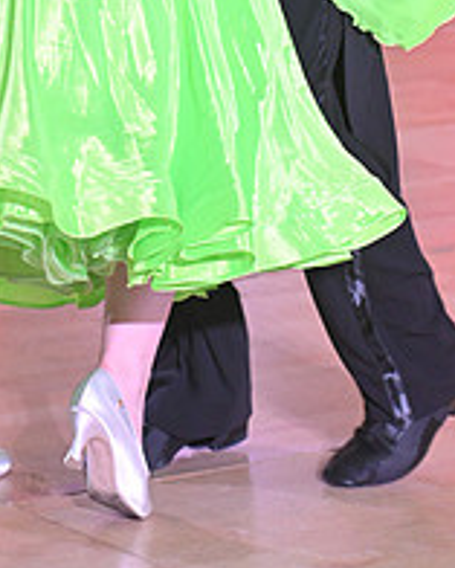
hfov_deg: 6.0
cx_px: 207
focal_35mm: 256
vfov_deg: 7.4
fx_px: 4306
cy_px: -229
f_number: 5
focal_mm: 92
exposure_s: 1/320
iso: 3200
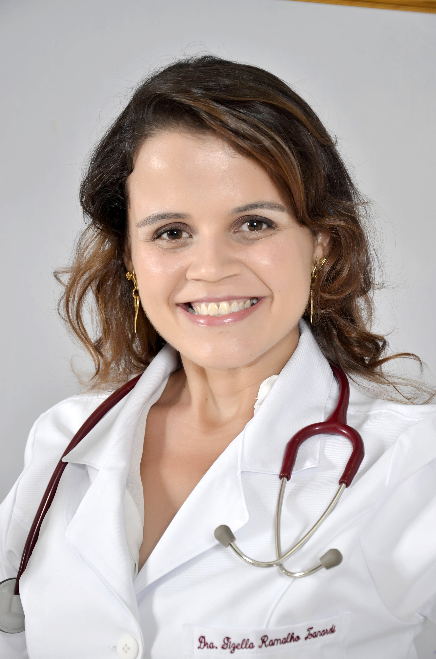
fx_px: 1588
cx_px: 218
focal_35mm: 87
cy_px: 330
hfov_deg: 15.6
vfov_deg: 23.4
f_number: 5
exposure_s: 1/100
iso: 200
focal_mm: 58
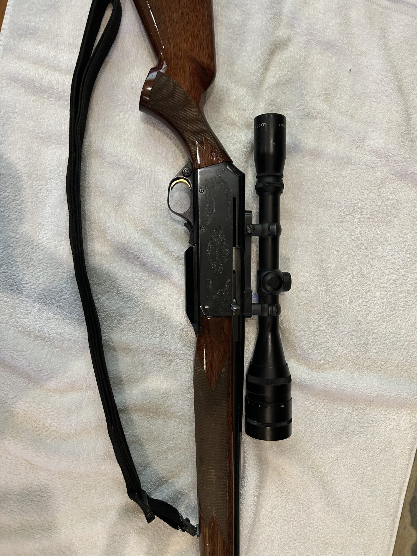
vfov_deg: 67.3
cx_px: 208
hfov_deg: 53.1
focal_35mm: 26
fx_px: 418
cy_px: 278
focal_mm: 5.7
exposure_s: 1/60
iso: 320
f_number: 1.5
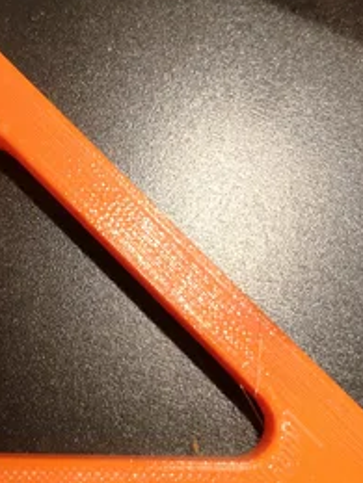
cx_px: 105
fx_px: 909
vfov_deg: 29.8
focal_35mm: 65
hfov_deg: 22.4
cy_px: 207
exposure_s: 1/33.3
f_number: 1.8
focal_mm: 3.95
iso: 160
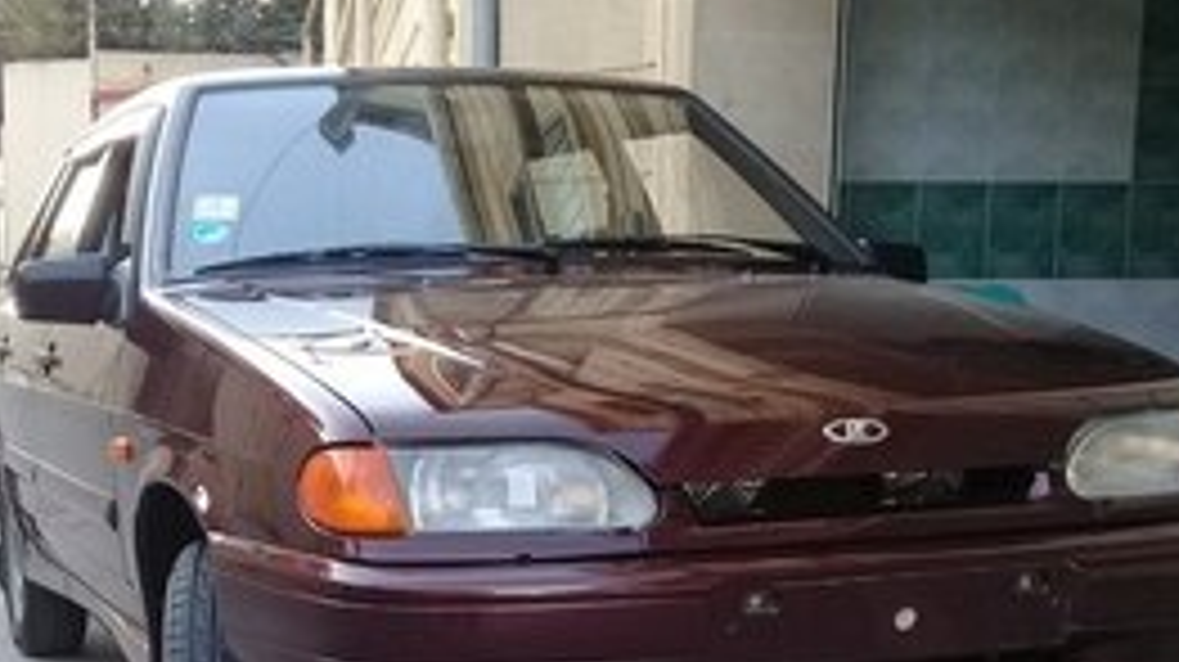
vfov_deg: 18.0
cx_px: 432
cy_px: 752
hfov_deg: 32.7
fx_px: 2000
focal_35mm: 64
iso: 50
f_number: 2.2
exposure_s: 1/40
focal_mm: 3.3
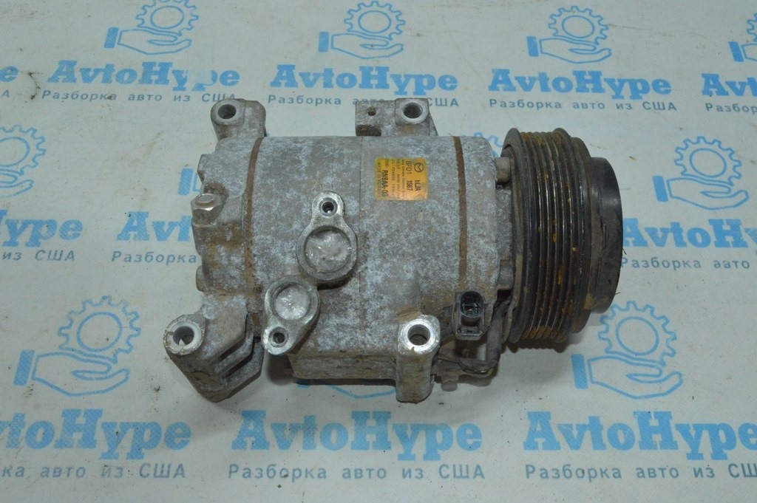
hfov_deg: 53.2
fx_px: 756
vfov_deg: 36.8
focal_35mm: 36
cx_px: 378
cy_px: 252
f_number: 16
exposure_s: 1/80
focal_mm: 24
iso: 2500
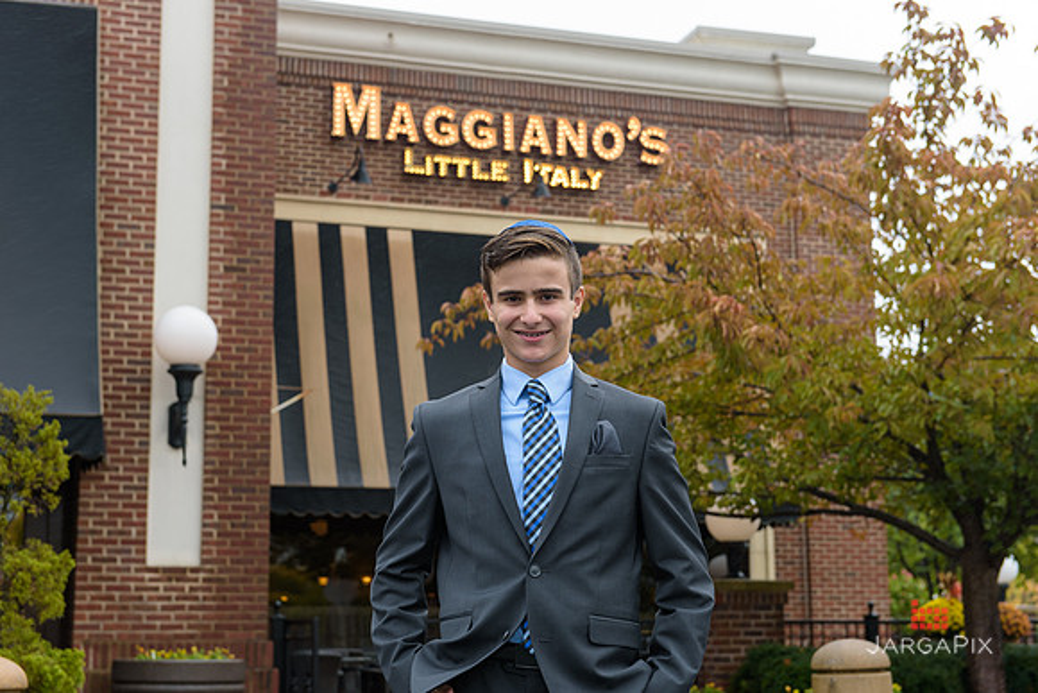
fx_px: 1673
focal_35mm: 58
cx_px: 519
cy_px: 346
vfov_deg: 23.4
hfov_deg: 34.5
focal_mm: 58
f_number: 4
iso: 200
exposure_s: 1/160
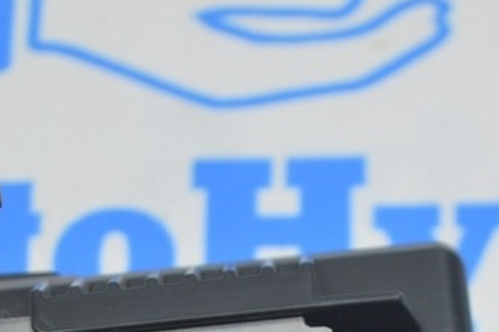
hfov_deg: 9.8
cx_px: 264
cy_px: 468
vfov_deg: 6.5
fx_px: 2895
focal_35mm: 209
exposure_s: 1/25
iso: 400
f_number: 5.6
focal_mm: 46
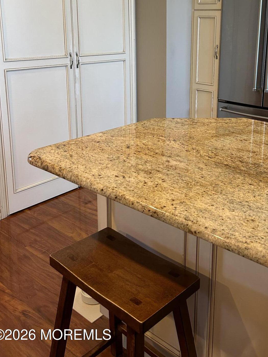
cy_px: 104
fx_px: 382
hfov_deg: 38.2
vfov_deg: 48.8
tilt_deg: -11.9
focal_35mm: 37
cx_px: 183
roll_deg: -1.5
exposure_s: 1/60
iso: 160
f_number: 1.5
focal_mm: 5.7
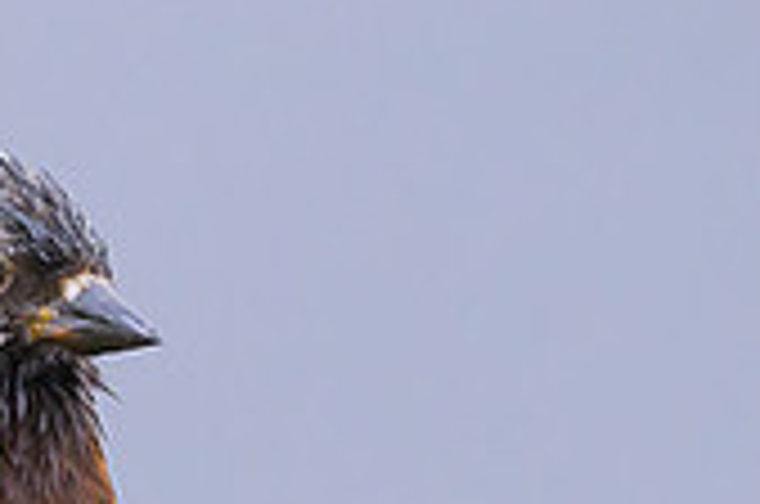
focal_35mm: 2561
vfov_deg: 0.5
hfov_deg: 0.8
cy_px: 457
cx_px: 158
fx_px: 53963
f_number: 4.5
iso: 1600
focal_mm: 560
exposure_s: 1/400
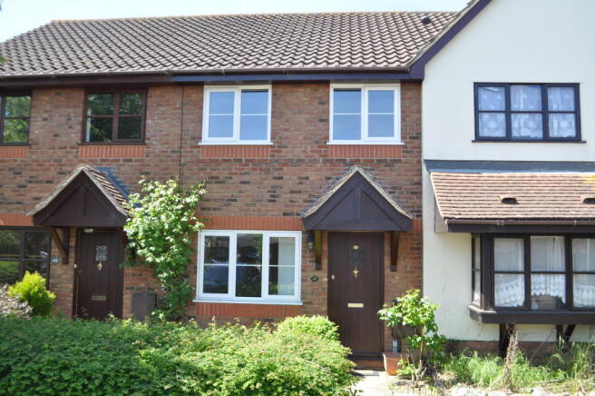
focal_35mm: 33
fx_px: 545
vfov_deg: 39.9
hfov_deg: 57.3
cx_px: 298
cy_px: 198
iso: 200
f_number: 7.1
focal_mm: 22
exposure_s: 1/200
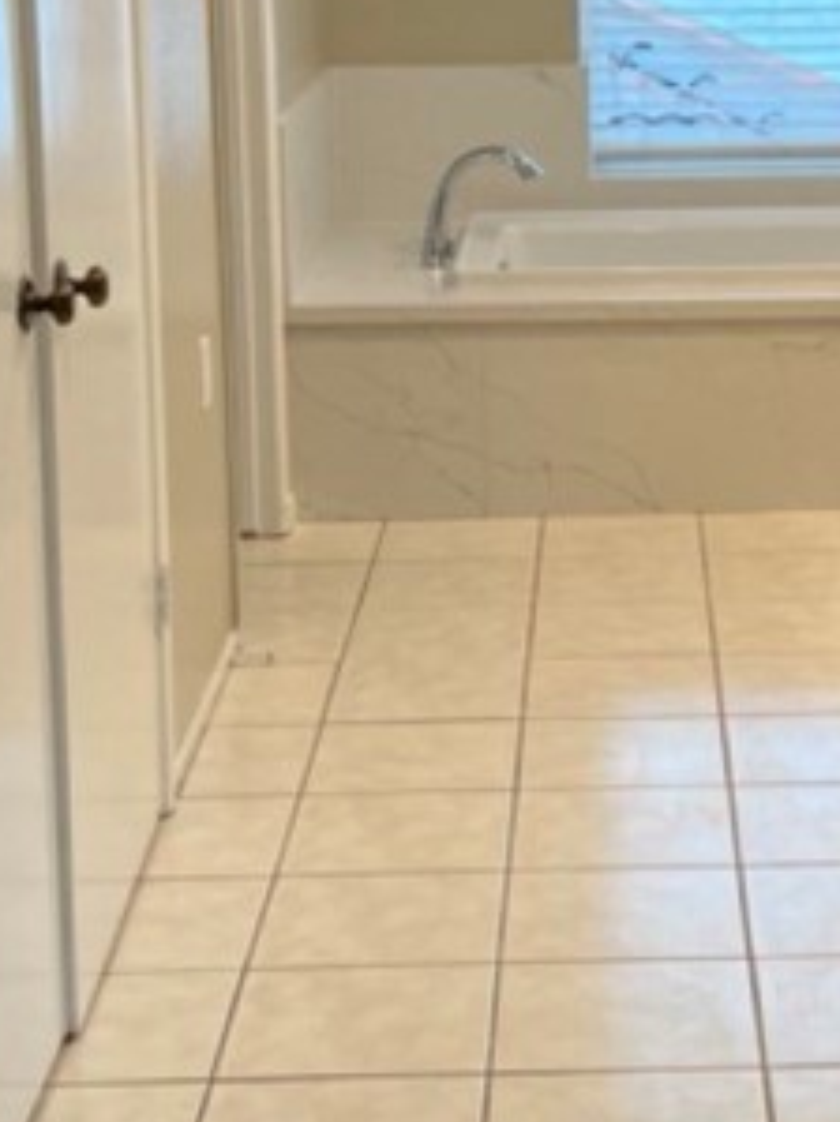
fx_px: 2882
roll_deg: +0.0
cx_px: 664
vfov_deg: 21.8
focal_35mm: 89
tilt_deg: -10.7
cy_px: 281
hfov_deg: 16.5
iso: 64
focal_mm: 5.1
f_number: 1.6
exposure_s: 1/120
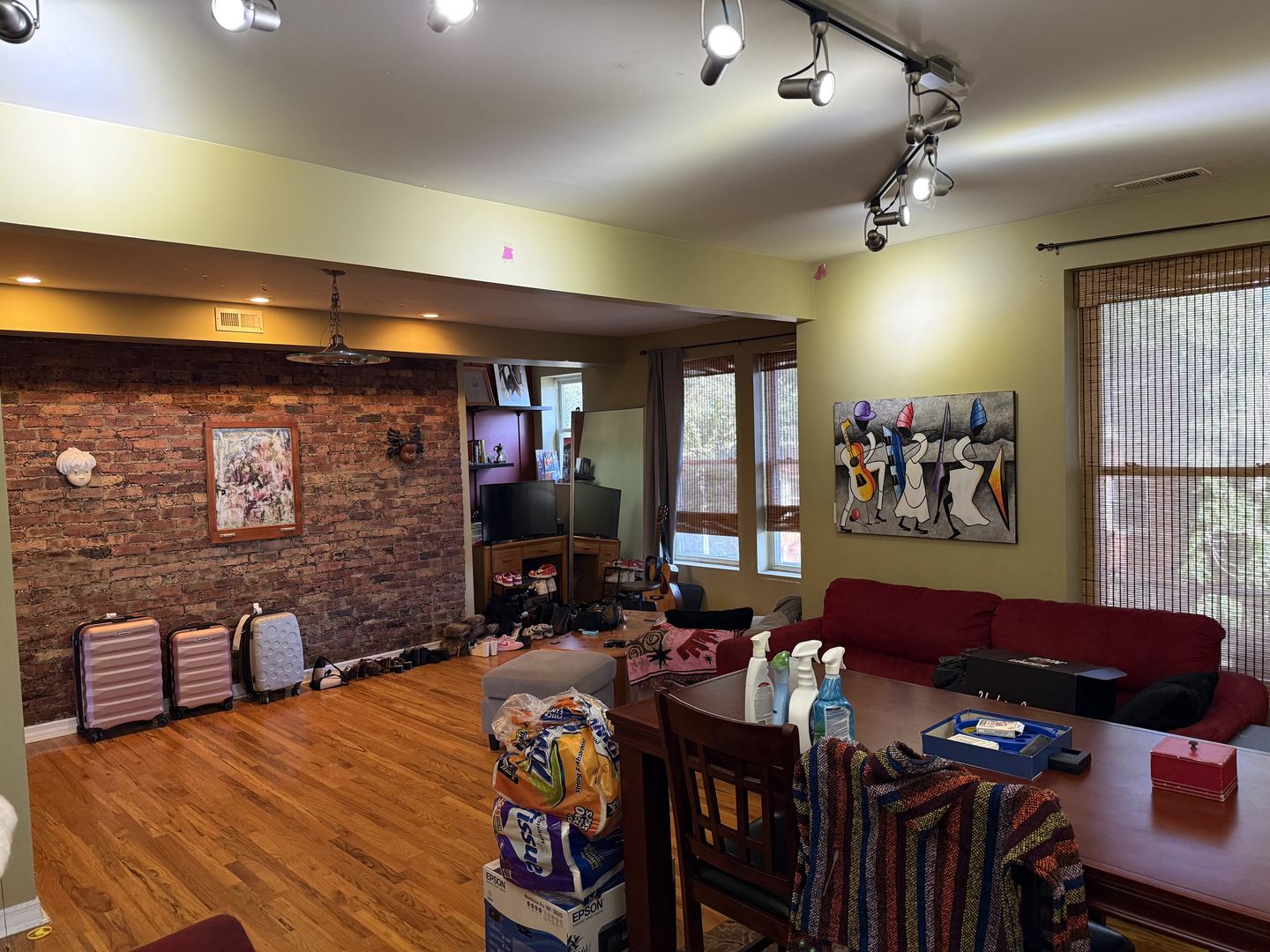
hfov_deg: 71.6
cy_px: 476
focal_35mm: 24
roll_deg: +1.4
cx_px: 635
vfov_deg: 56.8
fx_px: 881
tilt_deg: -1.6
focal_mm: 6.76
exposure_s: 1/60
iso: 320
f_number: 1.78
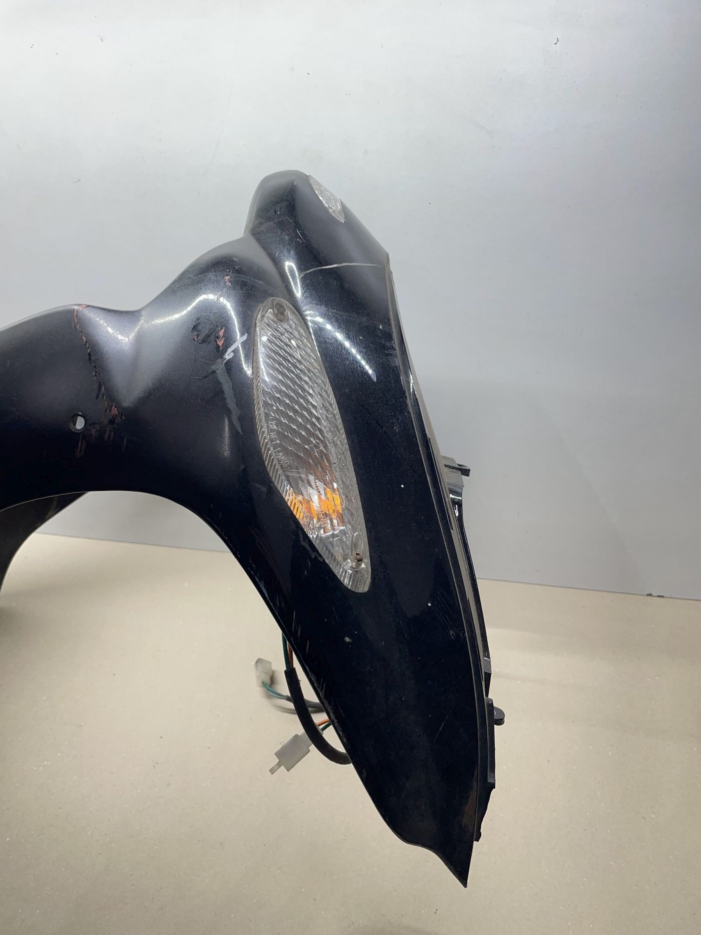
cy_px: 468
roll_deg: +3.7
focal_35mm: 26
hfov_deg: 53.1
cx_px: 350
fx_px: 702
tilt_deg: -33.0
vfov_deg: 67.3
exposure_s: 1/100
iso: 64
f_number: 1.6
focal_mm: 4.2
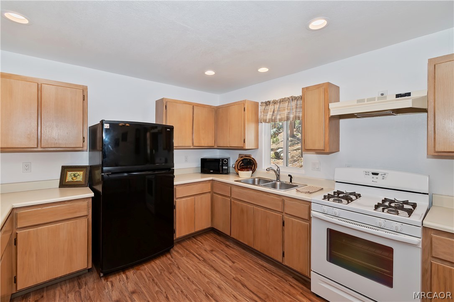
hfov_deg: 100.4
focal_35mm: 15
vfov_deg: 77.3
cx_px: 227
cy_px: 151
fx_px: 189
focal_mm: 10
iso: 400
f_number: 8
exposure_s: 1/30
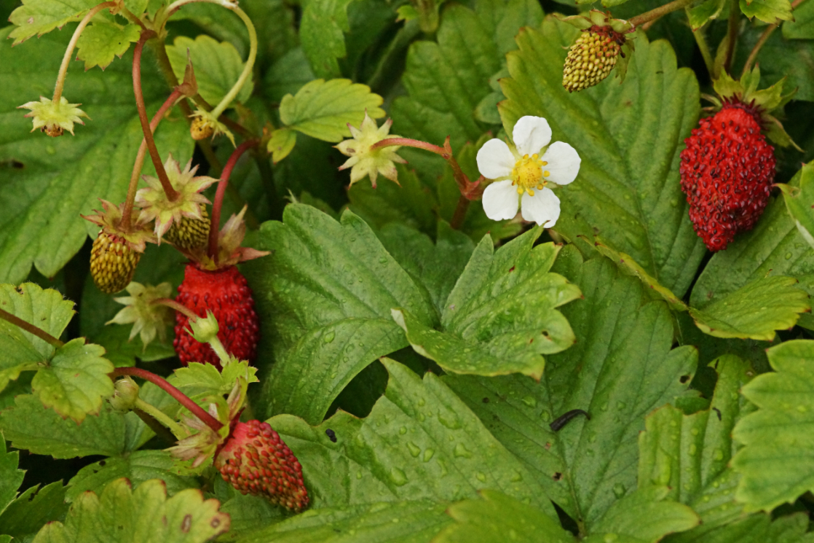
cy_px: 265
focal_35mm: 161
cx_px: 402
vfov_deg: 8.5
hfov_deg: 12.8
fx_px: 3640
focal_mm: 100
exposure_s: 1/160
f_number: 10
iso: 2500
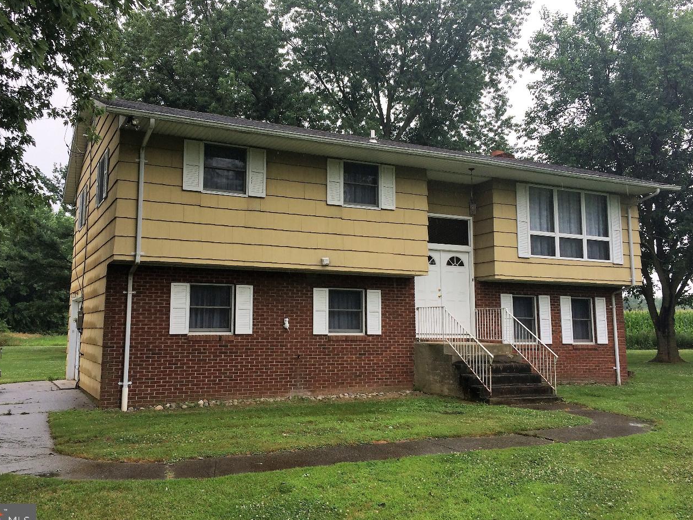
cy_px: 239
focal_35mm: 33
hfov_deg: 55.3
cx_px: 335
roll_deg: +1.4
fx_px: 661
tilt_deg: +8.0
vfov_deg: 42.9
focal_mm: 4.15
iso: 32
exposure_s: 1/334
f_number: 2.2
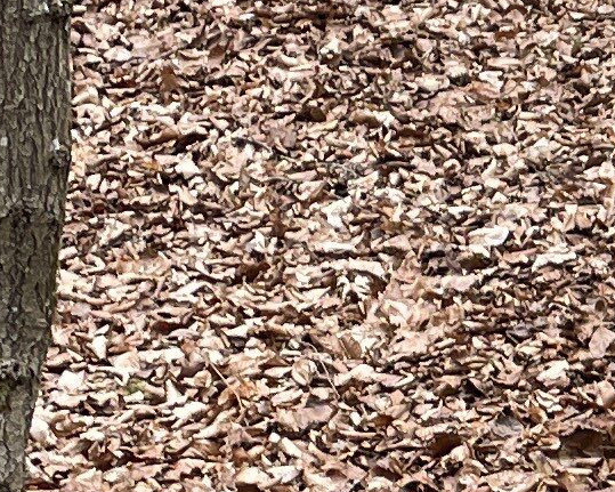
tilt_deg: -0.2
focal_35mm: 190
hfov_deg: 9.4
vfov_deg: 8.1
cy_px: 374
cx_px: 1325
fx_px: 3458
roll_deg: -1.1
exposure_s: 1/121
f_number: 1.6
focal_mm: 4.2
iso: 32
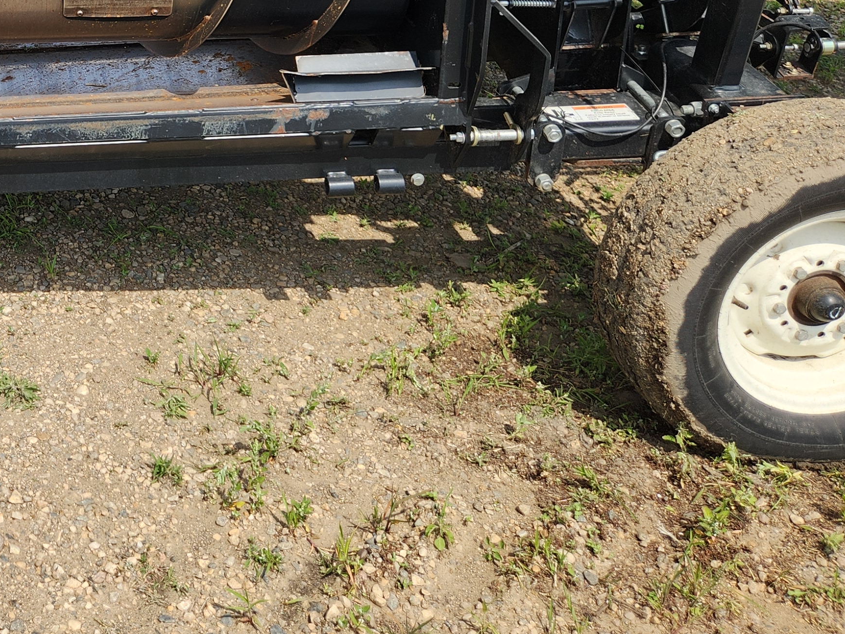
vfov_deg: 25.8
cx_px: -90
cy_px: -35
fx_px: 1294
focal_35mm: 53
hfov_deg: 31.9
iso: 20
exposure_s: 1/1081
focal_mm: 5.4
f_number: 1.8
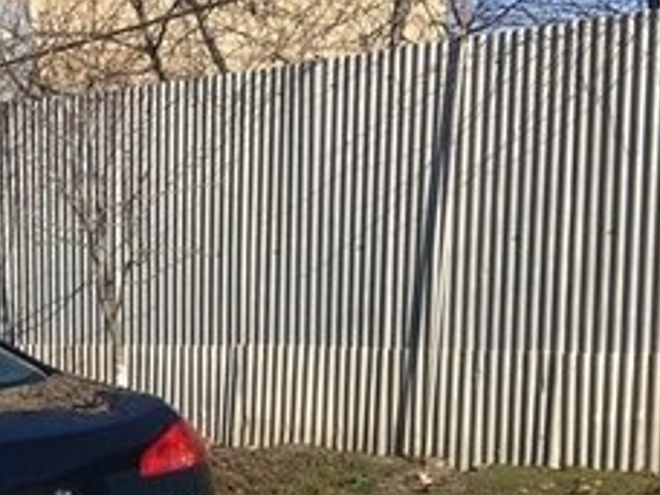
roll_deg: +2.1
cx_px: -116
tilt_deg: -10.4
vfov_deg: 17.0
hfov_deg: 21.7
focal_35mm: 84
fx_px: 1602
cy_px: 557
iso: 25
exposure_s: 1/1637
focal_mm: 4.15
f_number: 2.2
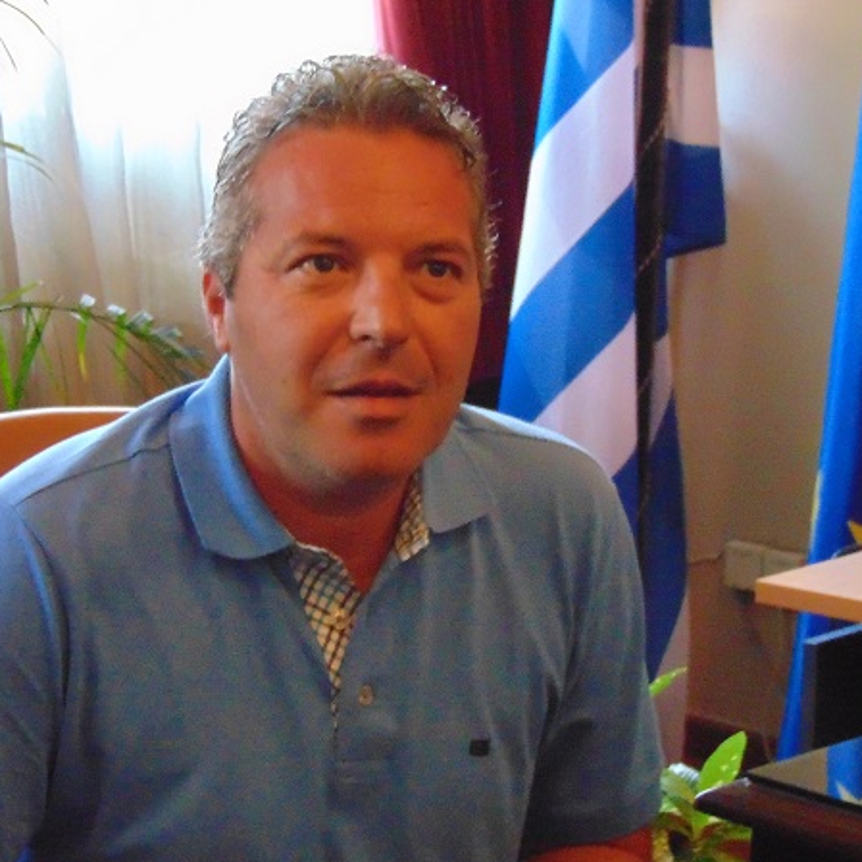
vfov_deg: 16.6
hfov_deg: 16.6
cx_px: 344
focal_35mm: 105
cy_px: 446
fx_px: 2958
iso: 800
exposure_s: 1/25
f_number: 3.7
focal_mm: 12.8
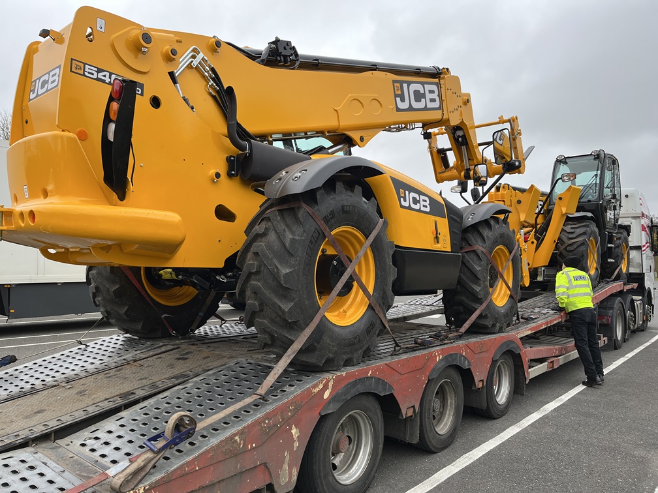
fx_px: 494
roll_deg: -0.3
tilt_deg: +2.2
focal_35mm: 26
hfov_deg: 67.3
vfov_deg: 53.1
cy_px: 246
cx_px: 329
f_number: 1.6
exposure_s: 1/625
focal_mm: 5.1
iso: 50
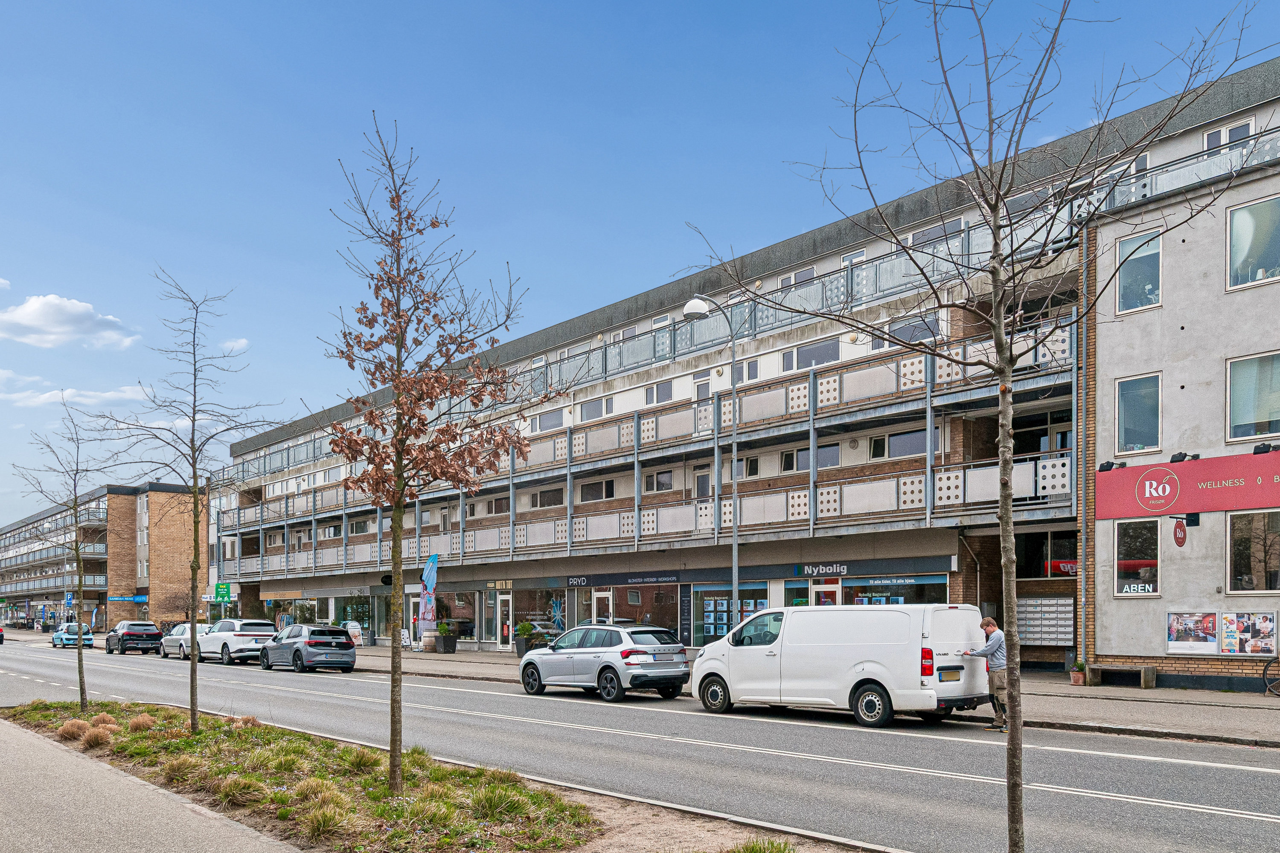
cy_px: 426
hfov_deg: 67.4
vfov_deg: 47.9
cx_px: 640
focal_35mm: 27
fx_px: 960
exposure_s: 1/400
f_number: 10
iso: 250
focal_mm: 18
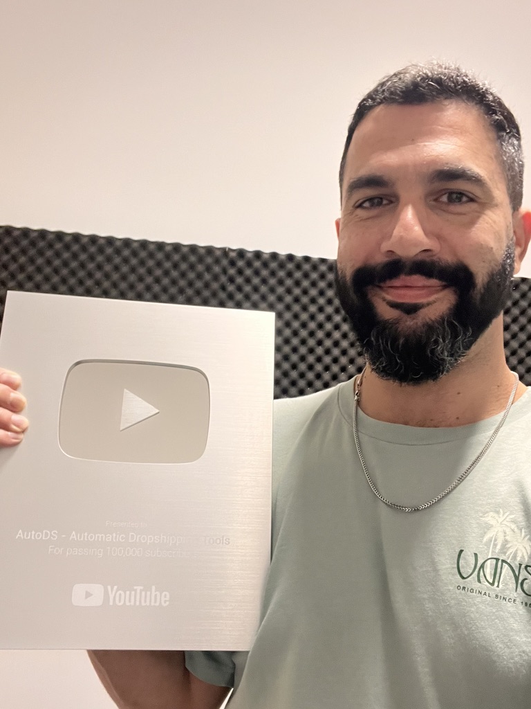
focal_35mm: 30
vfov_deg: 60.0
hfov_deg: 46.8
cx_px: 266
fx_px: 614
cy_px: 354
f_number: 2.2
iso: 400
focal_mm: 2.71
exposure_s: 1/33
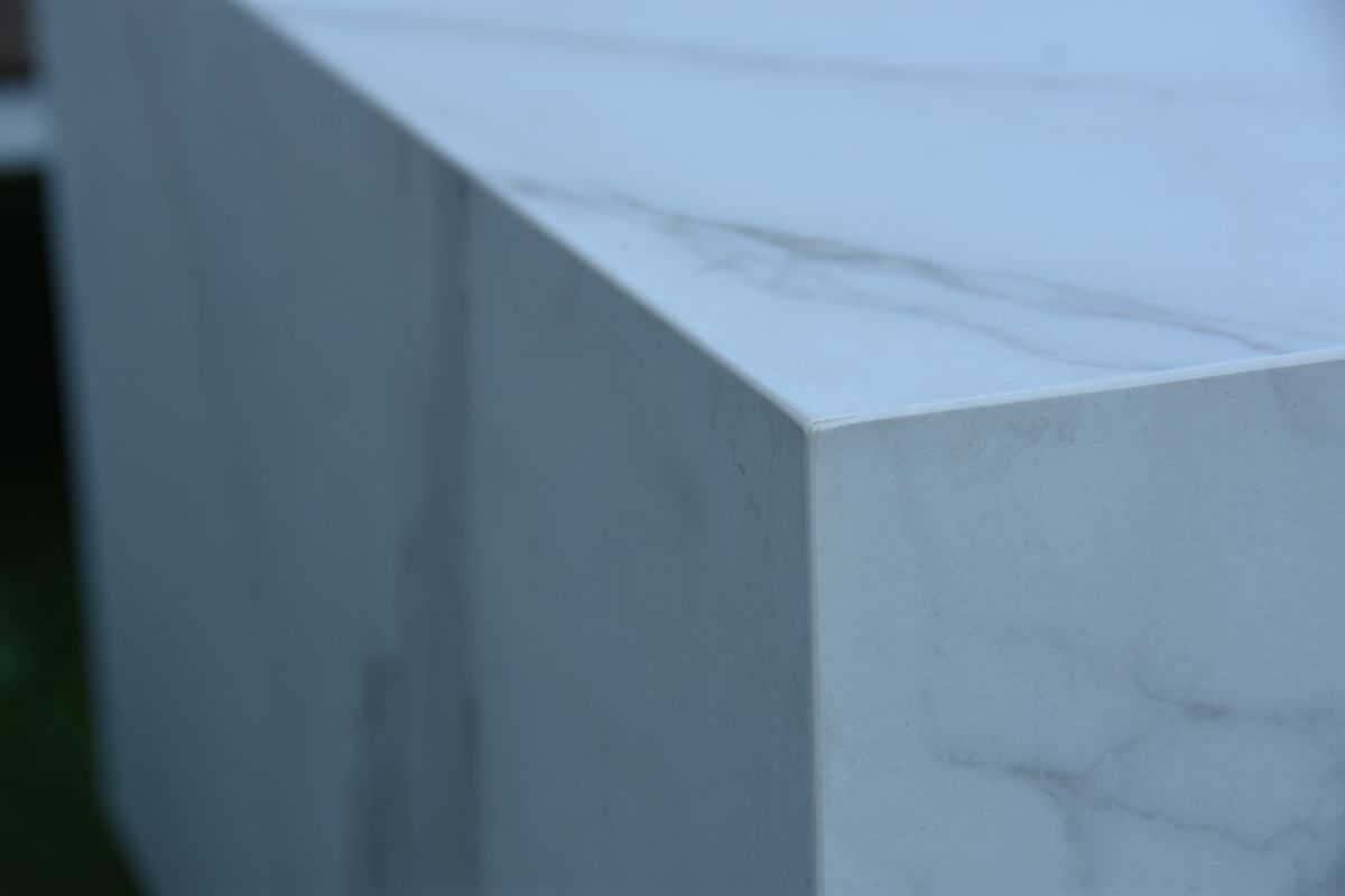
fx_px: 3642
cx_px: 672
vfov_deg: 14.0
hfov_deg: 20.9
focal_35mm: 98
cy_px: 448
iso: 400
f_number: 6.7
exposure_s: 1/90
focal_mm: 65
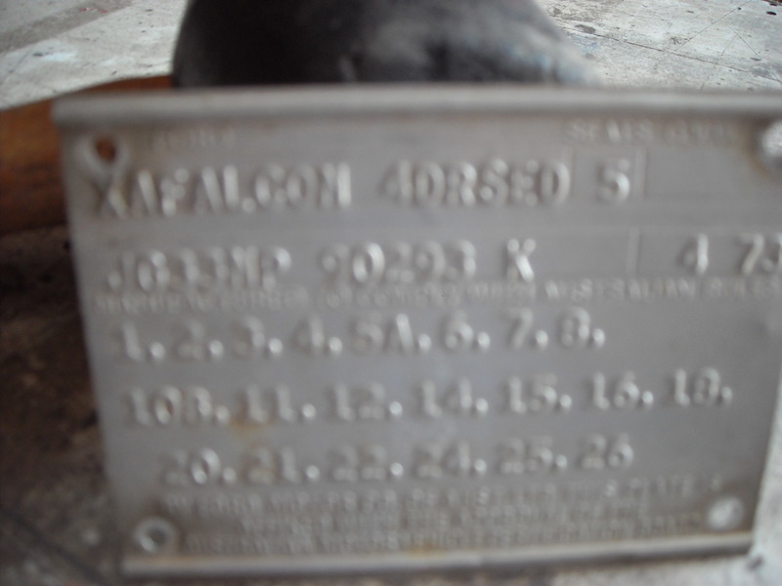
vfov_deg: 40.7
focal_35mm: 35
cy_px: 293
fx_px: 791
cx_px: 391
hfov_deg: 52.6
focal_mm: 5.7
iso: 161
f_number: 2.8
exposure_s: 1/60
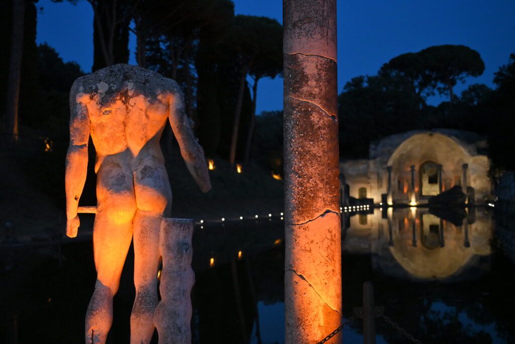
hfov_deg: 43.6
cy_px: 172
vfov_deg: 29.9
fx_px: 644
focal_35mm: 45
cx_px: 258
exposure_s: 1/200
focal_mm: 45
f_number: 4
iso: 4000
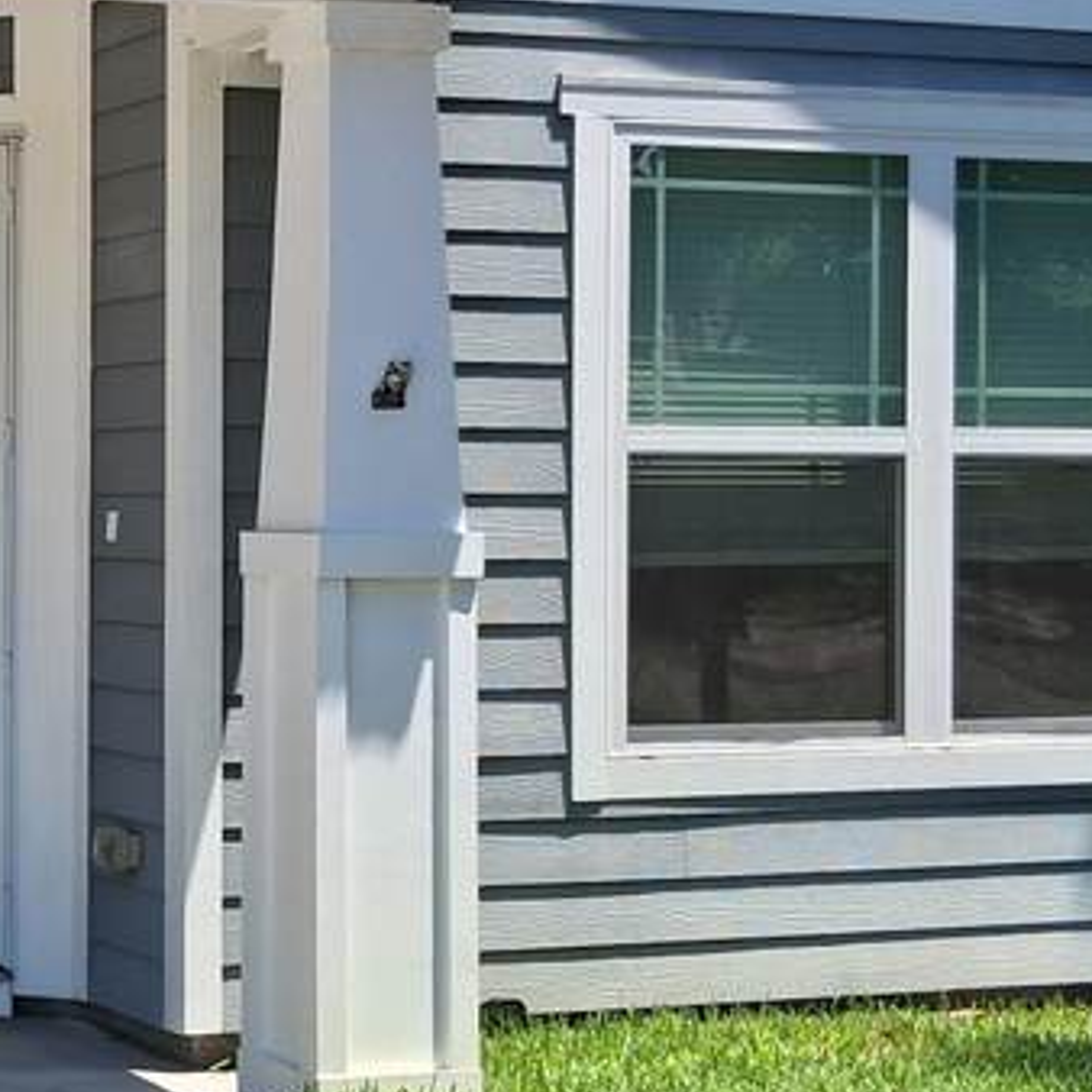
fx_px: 3105
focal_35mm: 87
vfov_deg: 19.9
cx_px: -58
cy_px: 491
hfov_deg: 19.3
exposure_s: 1/520
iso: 25
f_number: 1.8
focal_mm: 3.98
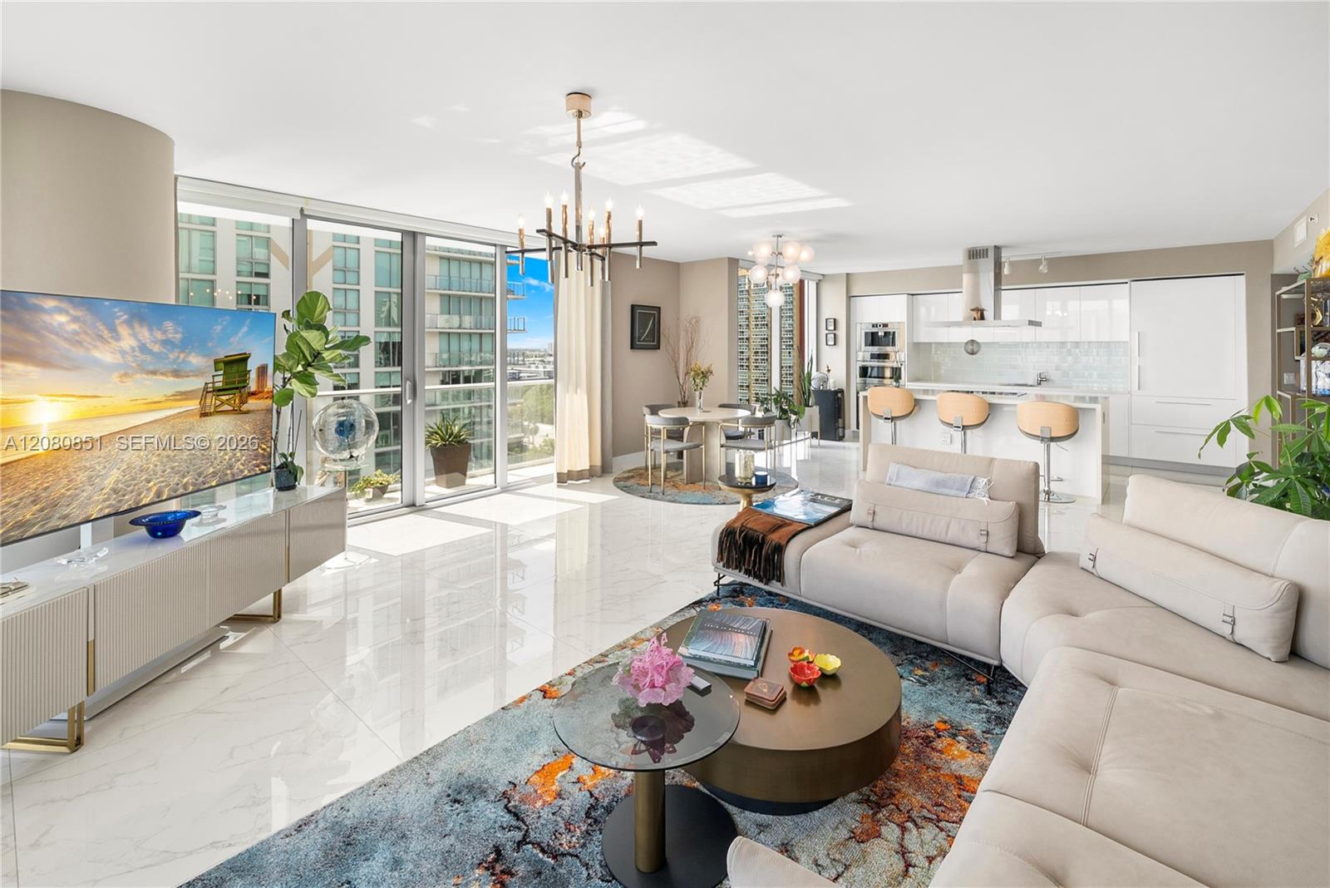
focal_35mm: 14
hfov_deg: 104.2
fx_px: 517
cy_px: 444
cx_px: 665
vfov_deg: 81.3
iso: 400
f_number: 8
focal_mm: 14
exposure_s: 1/25
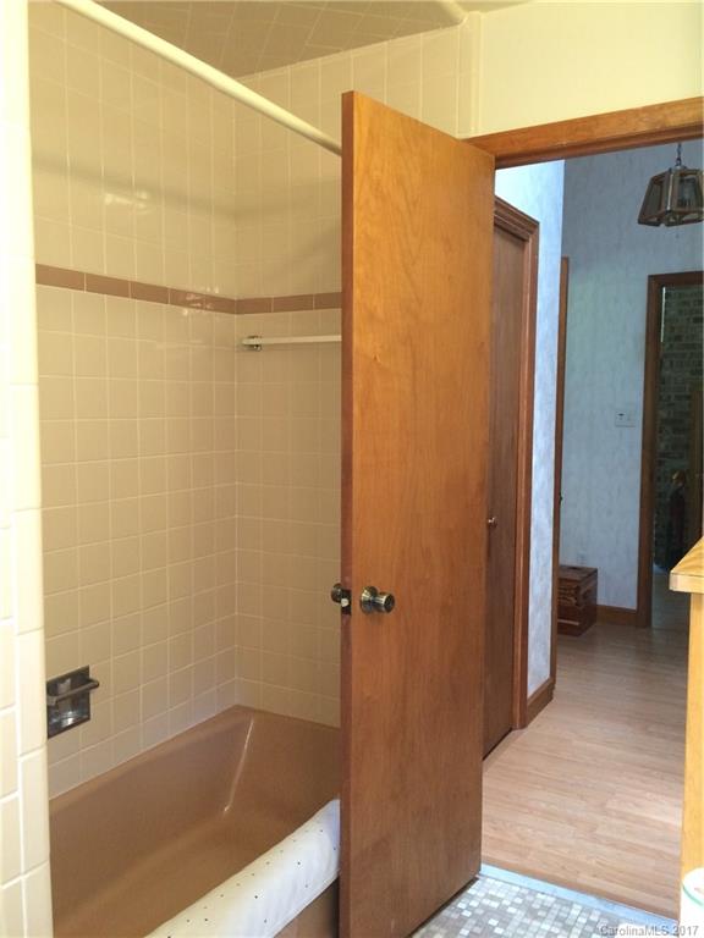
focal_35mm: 29
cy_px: 469
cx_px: 352
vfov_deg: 61.7
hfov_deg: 48.2
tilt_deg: -4.8
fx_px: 786
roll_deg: +1.4
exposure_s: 1/30
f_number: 2.2
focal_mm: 4.15
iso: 125
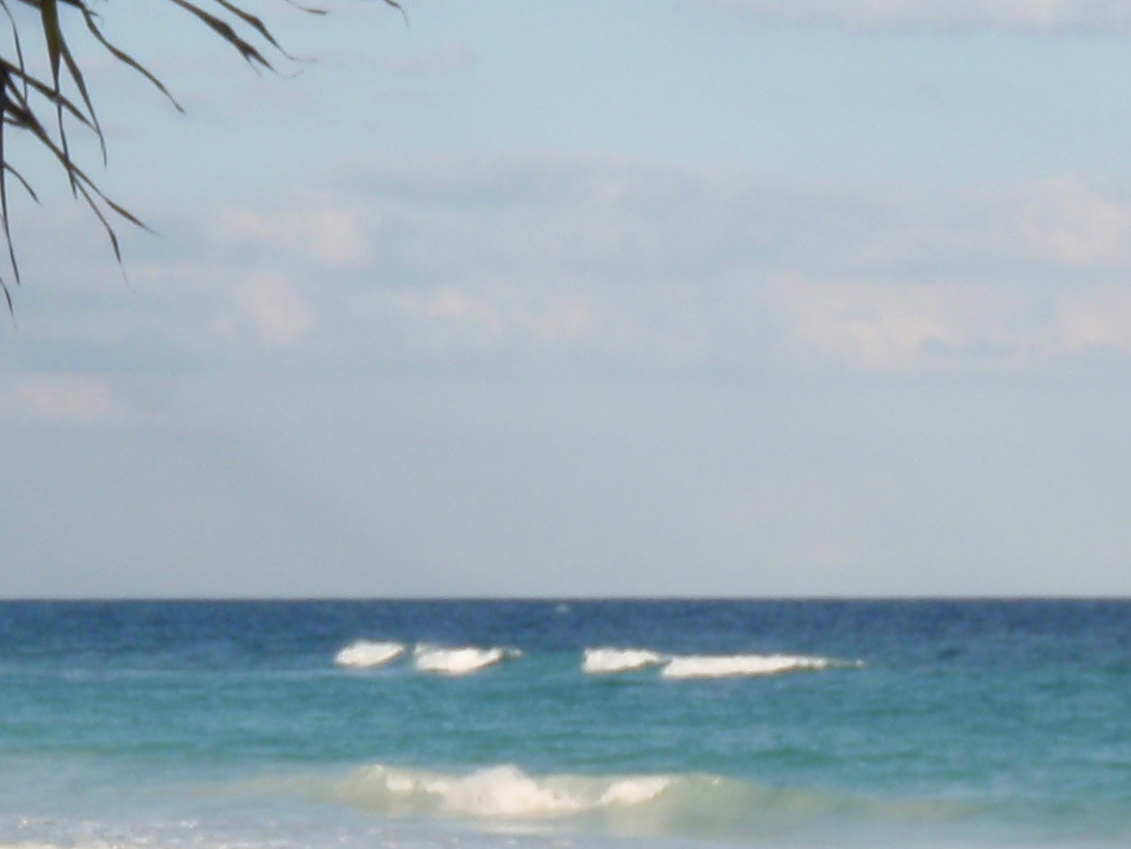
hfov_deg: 10.6
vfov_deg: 7.9
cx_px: 589
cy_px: 568
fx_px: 6110
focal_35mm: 187
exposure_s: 1/250
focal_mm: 10.34
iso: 64
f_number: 5
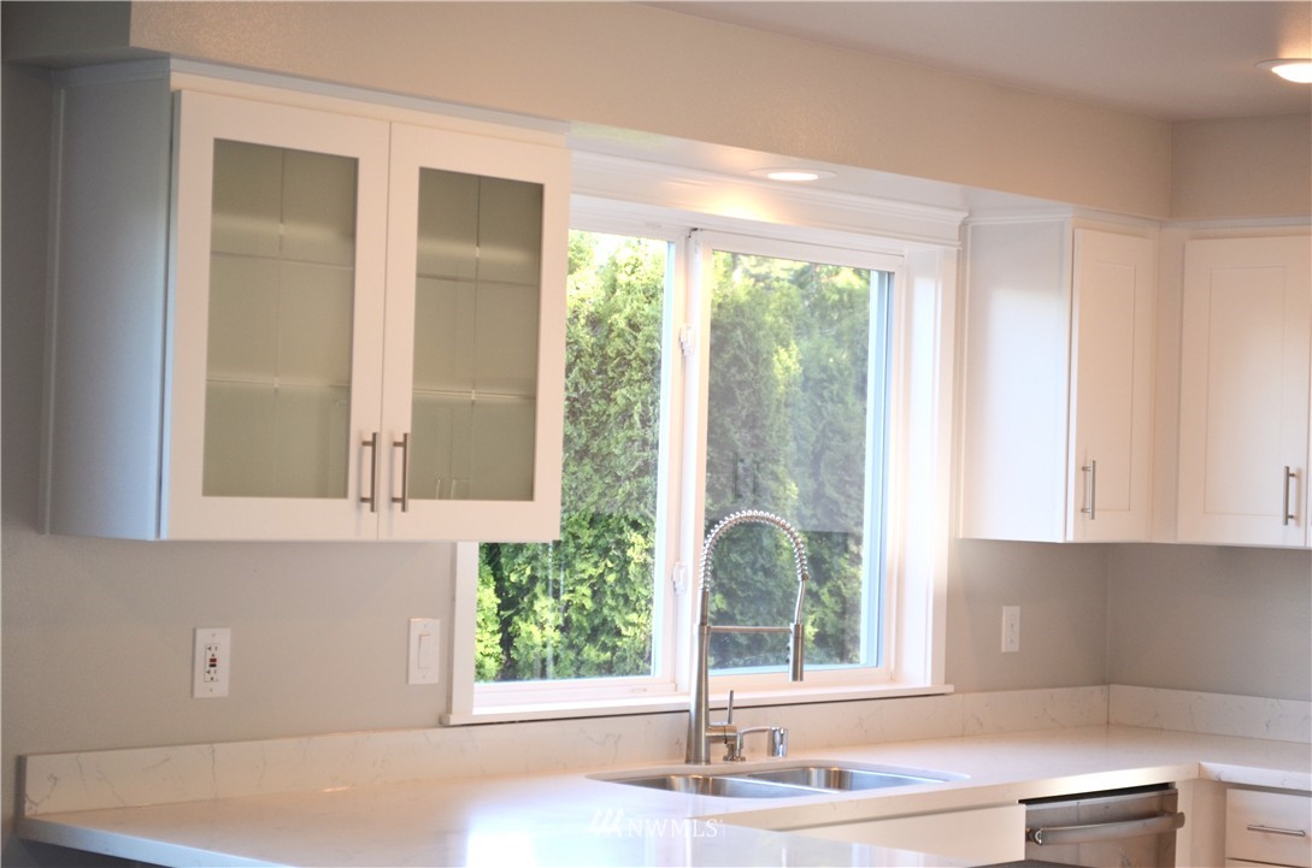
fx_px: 2727
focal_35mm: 75
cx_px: 656
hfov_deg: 27.0
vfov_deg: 18.1
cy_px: 434
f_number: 5.6
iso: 400
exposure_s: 1/80
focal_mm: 50
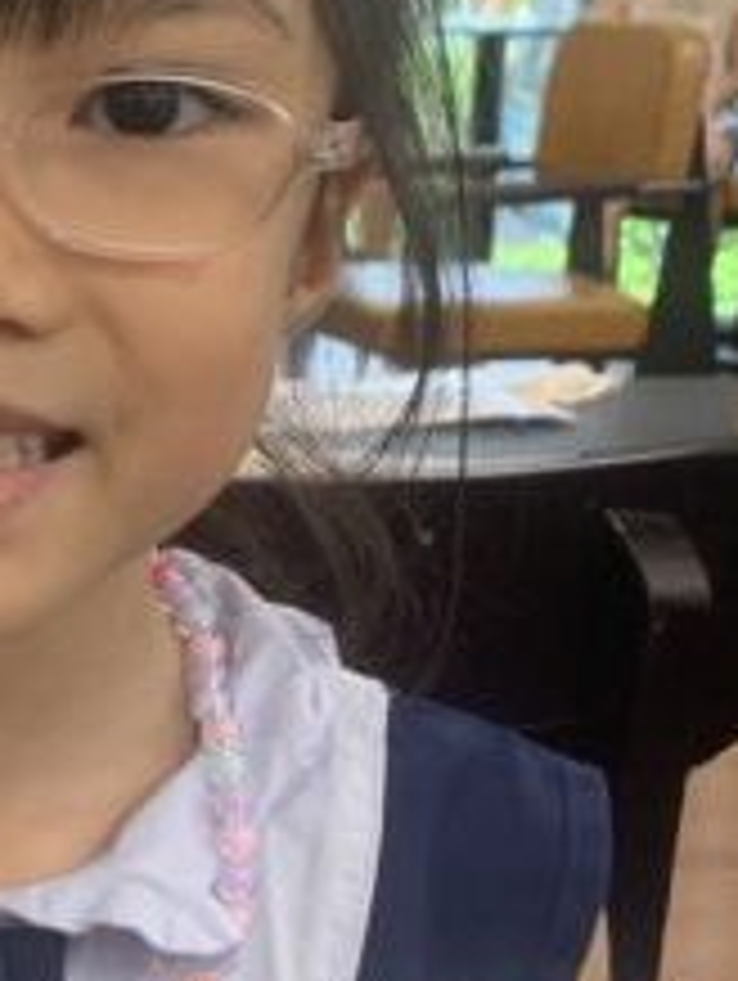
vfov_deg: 16.4
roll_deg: -1.2
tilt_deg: -14.6
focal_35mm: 119
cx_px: -40
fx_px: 3376
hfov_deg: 12.3
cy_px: 742
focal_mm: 4.25
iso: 100
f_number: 1.8
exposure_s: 1/65
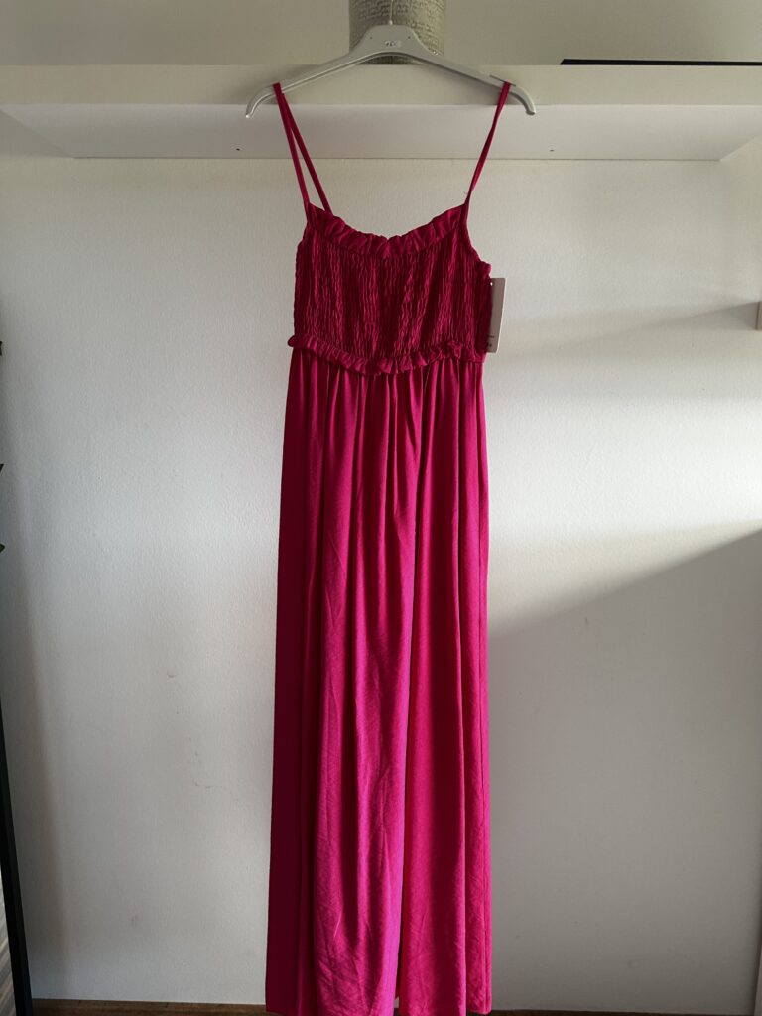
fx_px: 704
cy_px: 508
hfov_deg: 56.8
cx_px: 381
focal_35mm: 24
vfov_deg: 71.6
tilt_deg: -9.6
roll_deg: -0.5
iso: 160
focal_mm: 6.86
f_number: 1.78
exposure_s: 1/50
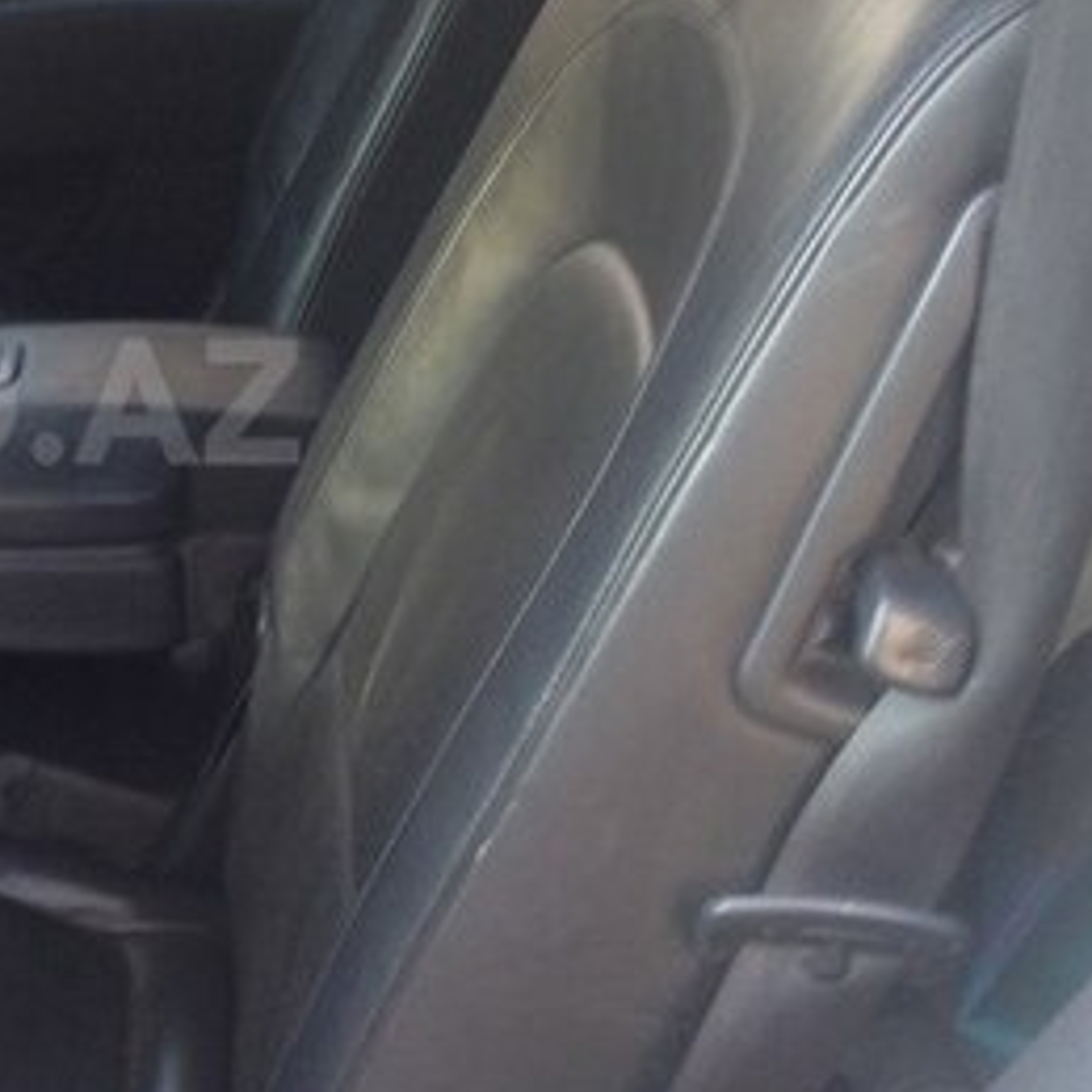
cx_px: -130
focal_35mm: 74
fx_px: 2641
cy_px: 401
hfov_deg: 22.0
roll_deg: -4.4
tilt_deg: -18.1
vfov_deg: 23.3
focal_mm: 4.12
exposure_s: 1/20
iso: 80
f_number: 2.4
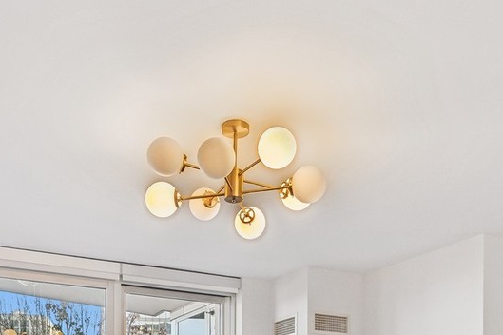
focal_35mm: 43
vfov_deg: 25.9
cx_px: 237
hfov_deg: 45.4
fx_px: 600
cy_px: 454
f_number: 10
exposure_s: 1/13
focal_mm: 14
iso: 100
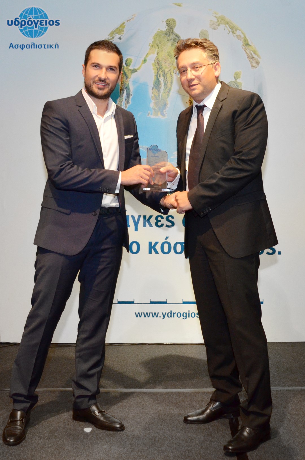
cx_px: 152
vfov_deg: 57.3
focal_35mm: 33
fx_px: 421
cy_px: 230
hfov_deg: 39.8
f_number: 3.8
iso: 1600
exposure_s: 1/180
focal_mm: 22
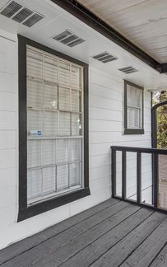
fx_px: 160
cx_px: -13
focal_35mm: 22
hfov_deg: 43.7
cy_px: 136
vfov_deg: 79.6
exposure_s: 1/10
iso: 100
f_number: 9
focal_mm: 14
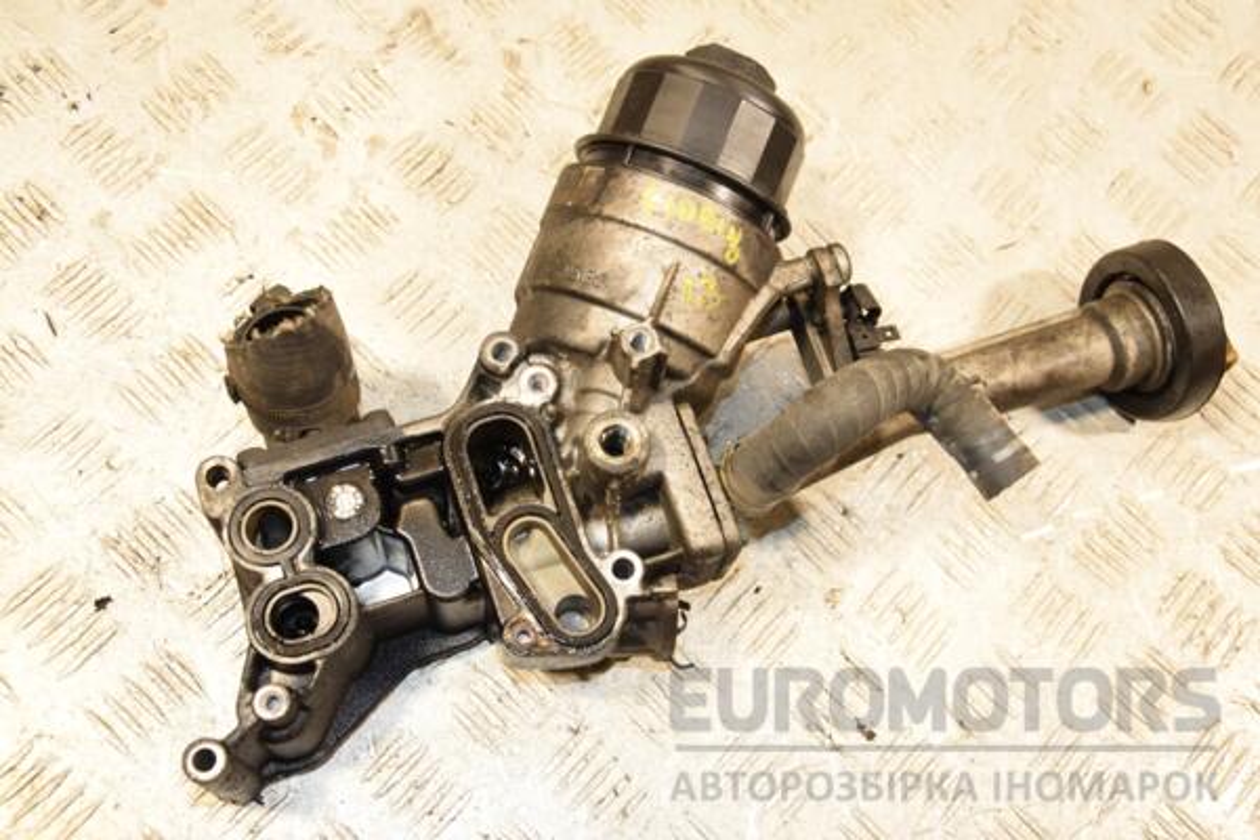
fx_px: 1470
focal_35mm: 42
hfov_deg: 46.4
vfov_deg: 31.9
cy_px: 420
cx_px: 630
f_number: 5.6
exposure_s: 1/200
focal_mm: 28
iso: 800
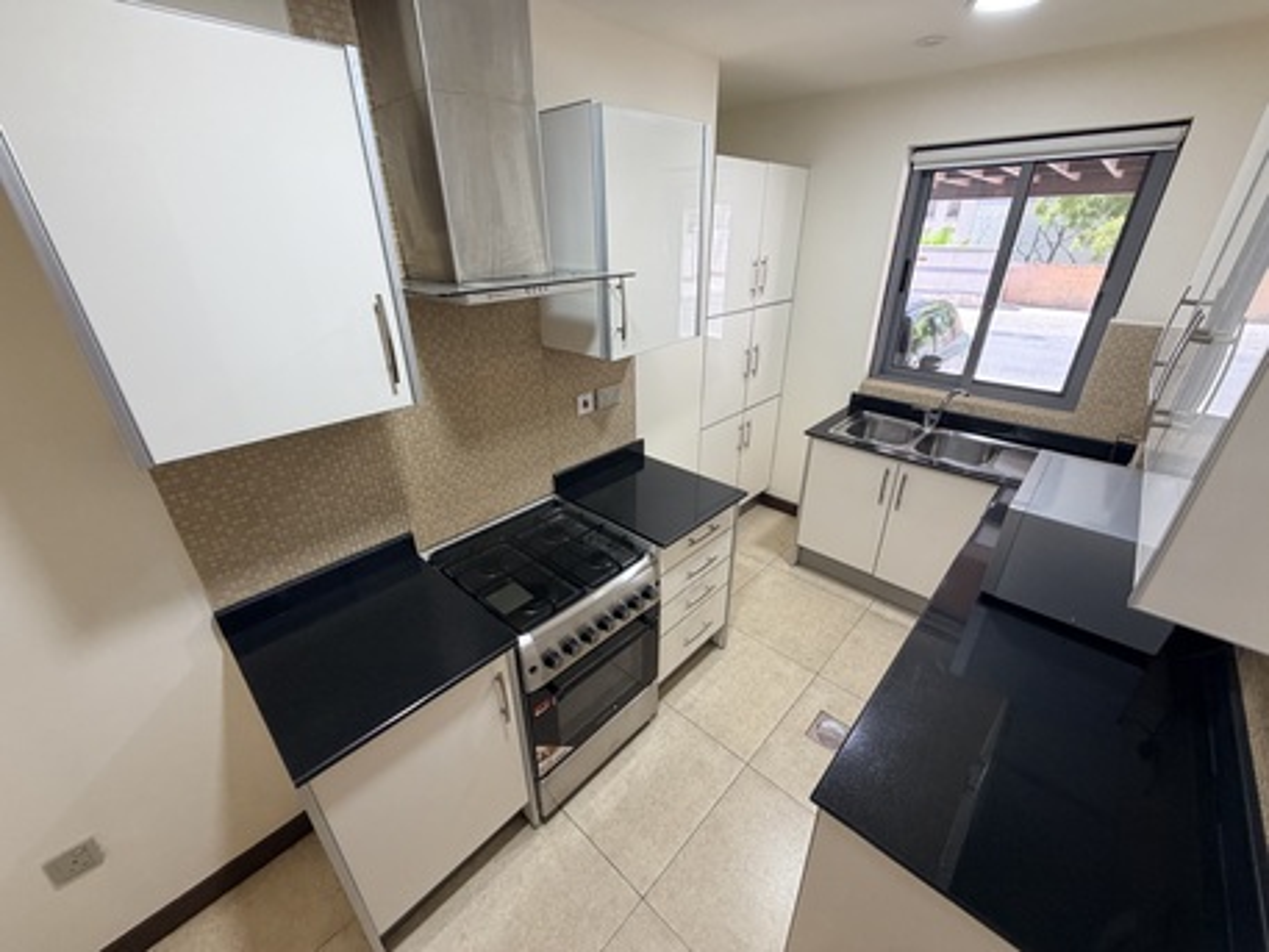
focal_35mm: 14
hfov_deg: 102.0
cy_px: 476
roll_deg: +1.9
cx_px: 634
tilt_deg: -25.4
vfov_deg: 85.7
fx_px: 513
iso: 200
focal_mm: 2.22
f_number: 2.2
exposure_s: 1/121
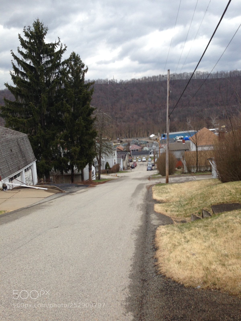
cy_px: 160
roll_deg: +2.0
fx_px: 306
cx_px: 120
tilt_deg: -9.0
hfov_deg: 42.9
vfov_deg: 55.4
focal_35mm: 33
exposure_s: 1/120
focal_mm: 4.12
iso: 50
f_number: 2.4
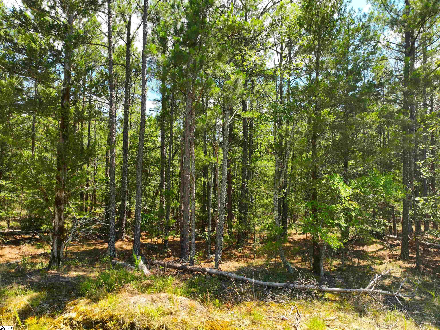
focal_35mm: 24
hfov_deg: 71.6
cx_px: 220
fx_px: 305
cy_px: 165
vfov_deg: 56.8
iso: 120
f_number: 2.8
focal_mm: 12.29
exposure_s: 1/80
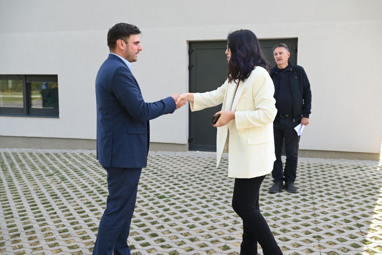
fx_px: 372
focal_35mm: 35
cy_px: 128
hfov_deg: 54.4
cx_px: 191
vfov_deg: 37.9
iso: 400
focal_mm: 35
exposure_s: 1/500
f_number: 4.5
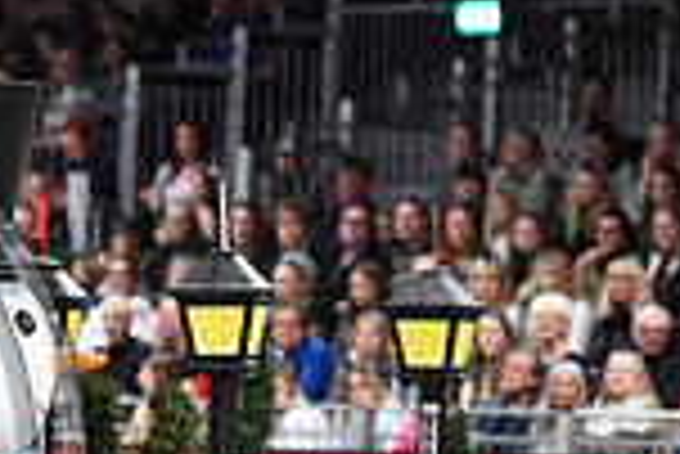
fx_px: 10172
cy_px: 414
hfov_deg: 3.8
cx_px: -428
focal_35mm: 538
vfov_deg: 2.6
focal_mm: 140
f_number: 3.5
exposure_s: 1/800
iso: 5000
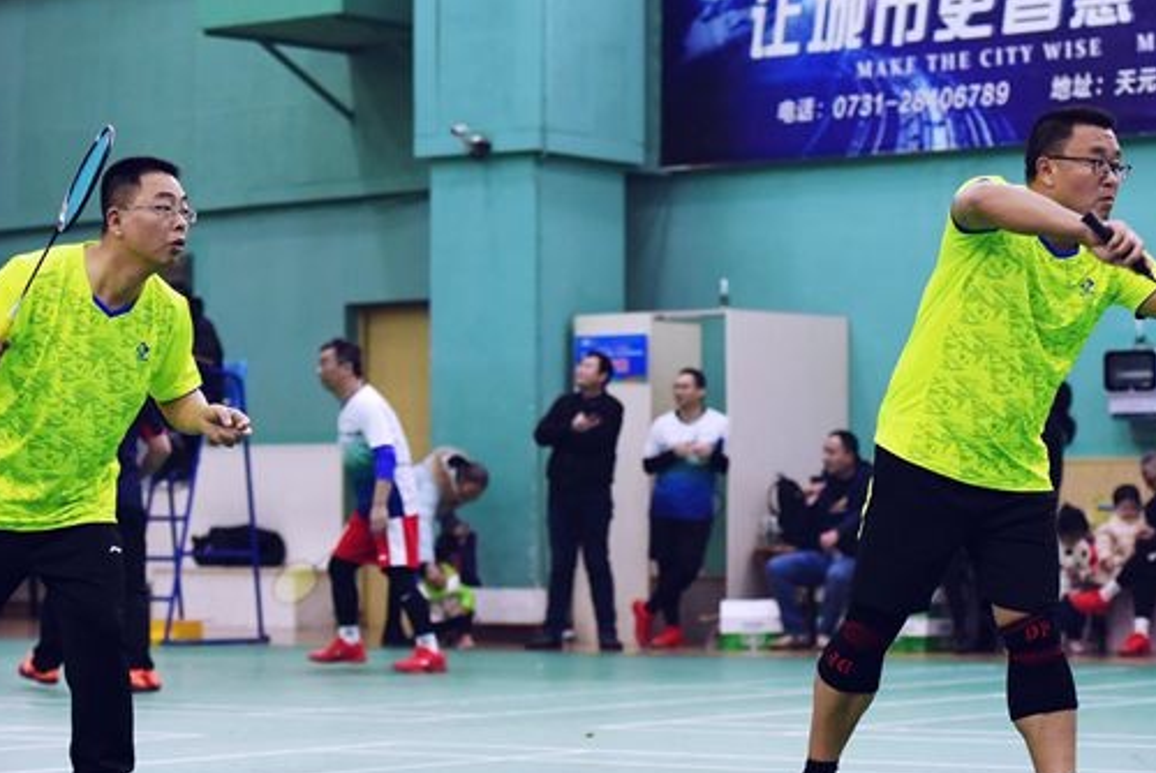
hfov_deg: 18.2
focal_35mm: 112
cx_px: 765
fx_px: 3598
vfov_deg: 12.2
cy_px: 312
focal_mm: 70
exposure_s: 1/400
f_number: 2.8
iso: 2000
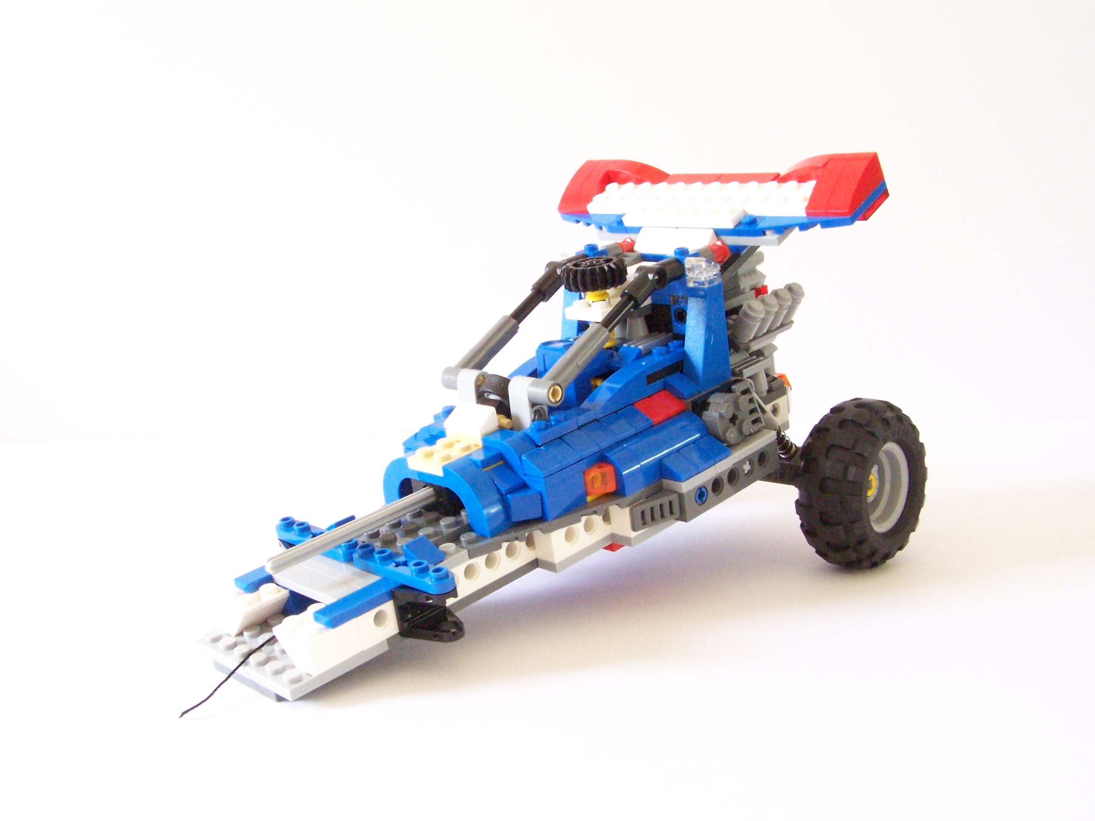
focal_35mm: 38
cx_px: 548
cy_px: 410
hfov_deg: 49.0
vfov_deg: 37.7
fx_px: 1202
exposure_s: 1/15
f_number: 6.3
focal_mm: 6.3
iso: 400
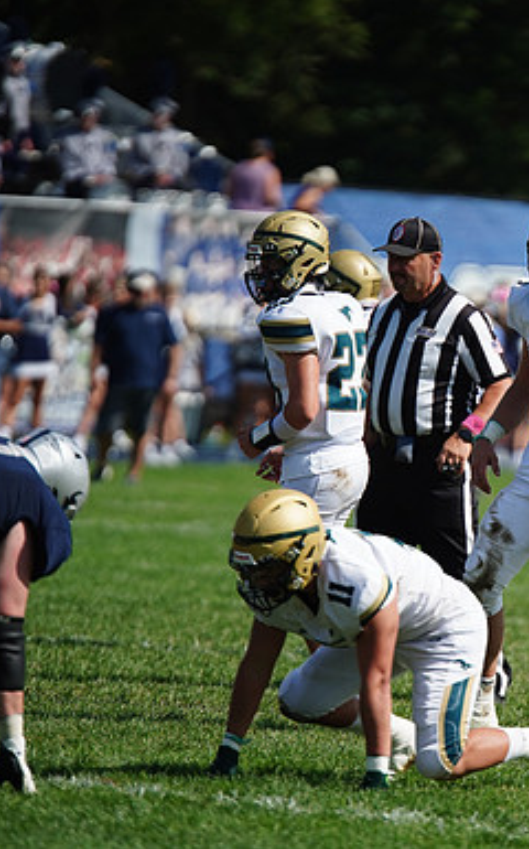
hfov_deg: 2.8
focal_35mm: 461
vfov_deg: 4.6
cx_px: 522
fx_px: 10654
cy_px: 424
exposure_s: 1/6400
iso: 400
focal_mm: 300
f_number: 2.8
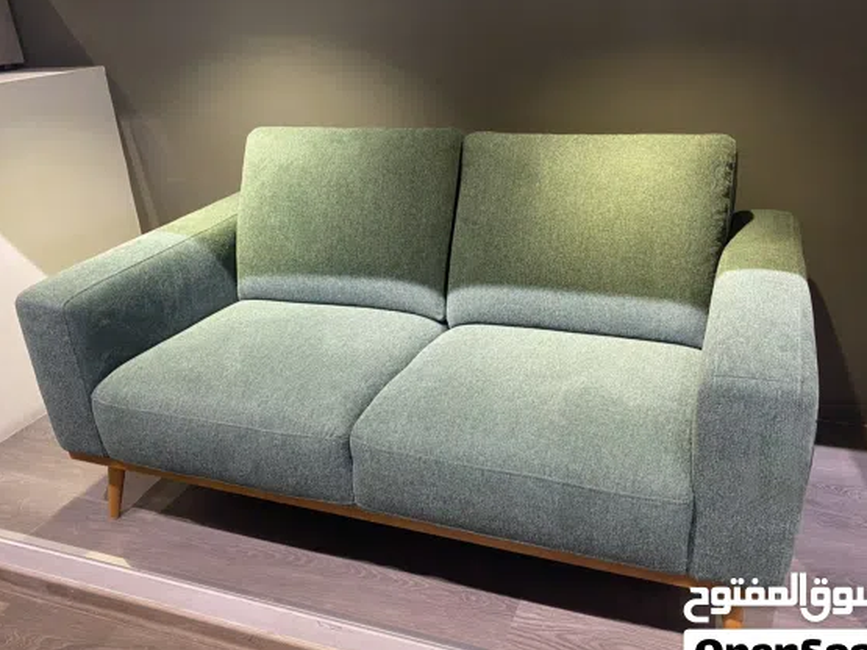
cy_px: 347
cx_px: 448
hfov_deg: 60.0
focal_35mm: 30
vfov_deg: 46.8
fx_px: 751
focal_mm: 4.25
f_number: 1.8
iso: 320
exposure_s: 1/50
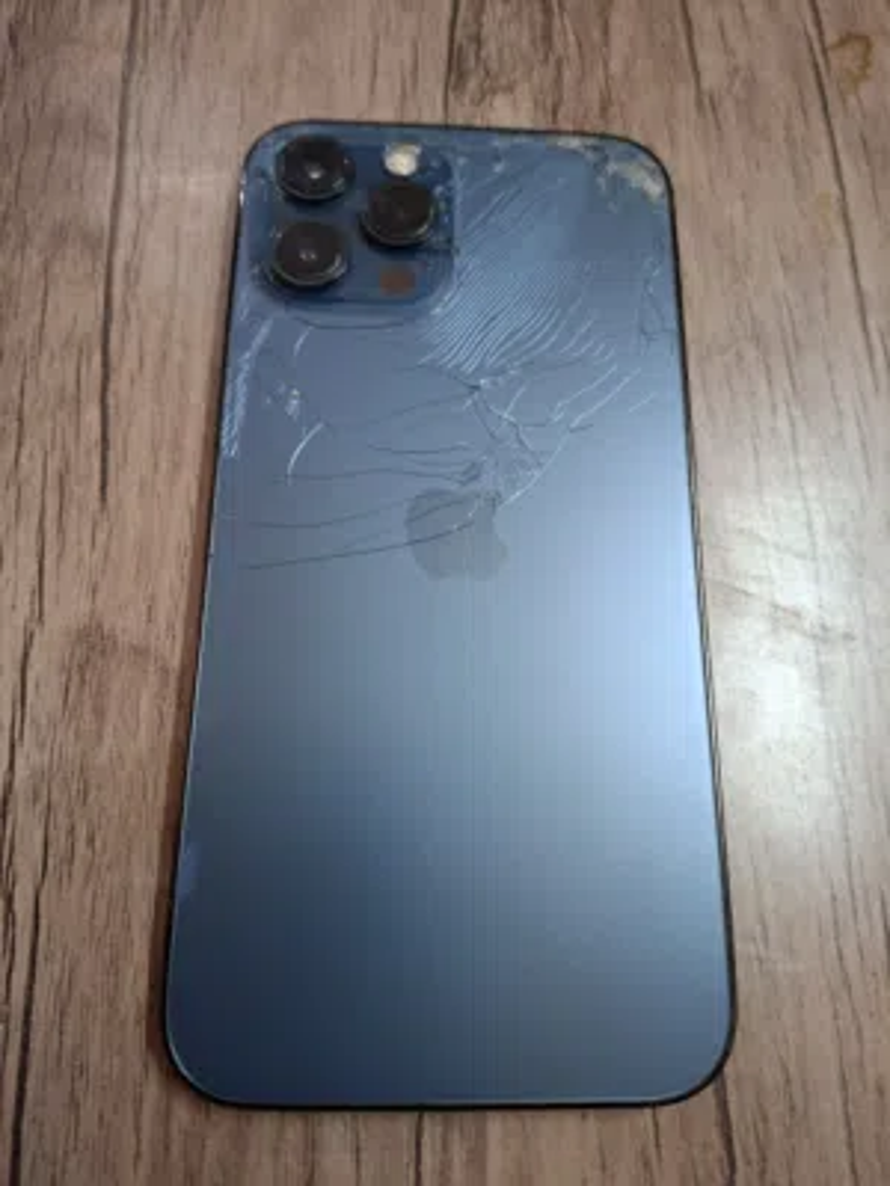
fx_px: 788
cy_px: 593
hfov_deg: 58.9
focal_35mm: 23
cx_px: 445
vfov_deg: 73.9
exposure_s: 1/33
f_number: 1.8
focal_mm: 5.54
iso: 400
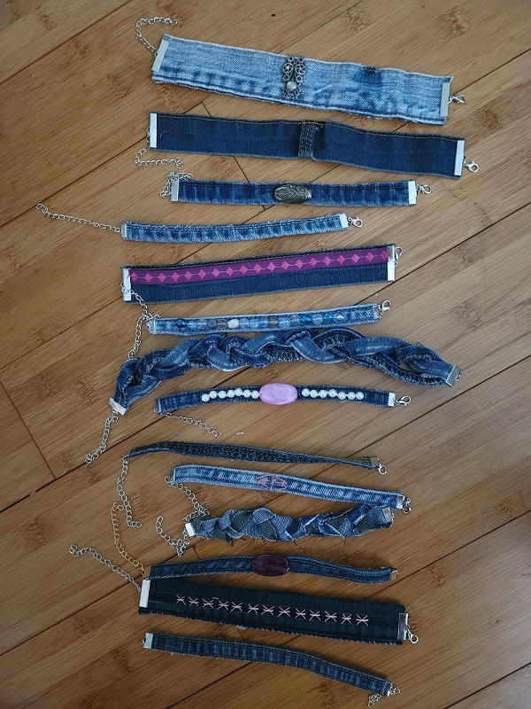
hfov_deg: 49.7
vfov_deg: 63.4
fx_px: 573
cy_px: 354
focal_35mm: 28
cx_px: 266
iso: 800
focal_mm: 5.9
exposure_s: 1/15
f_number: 2
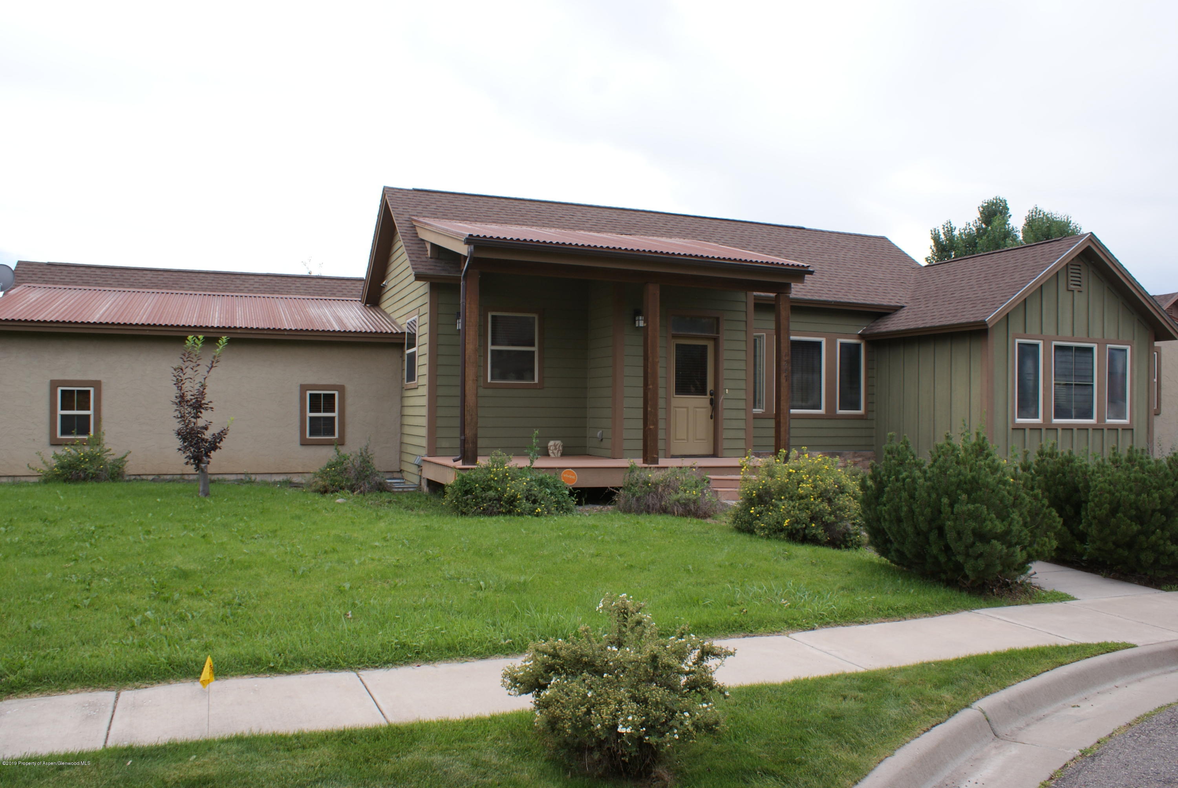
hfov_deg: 67.3
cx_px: 589
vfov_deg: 48.0
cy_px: 394
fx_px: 885
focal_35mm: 27
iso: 100
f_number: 8
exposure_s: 1/80
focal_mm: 18
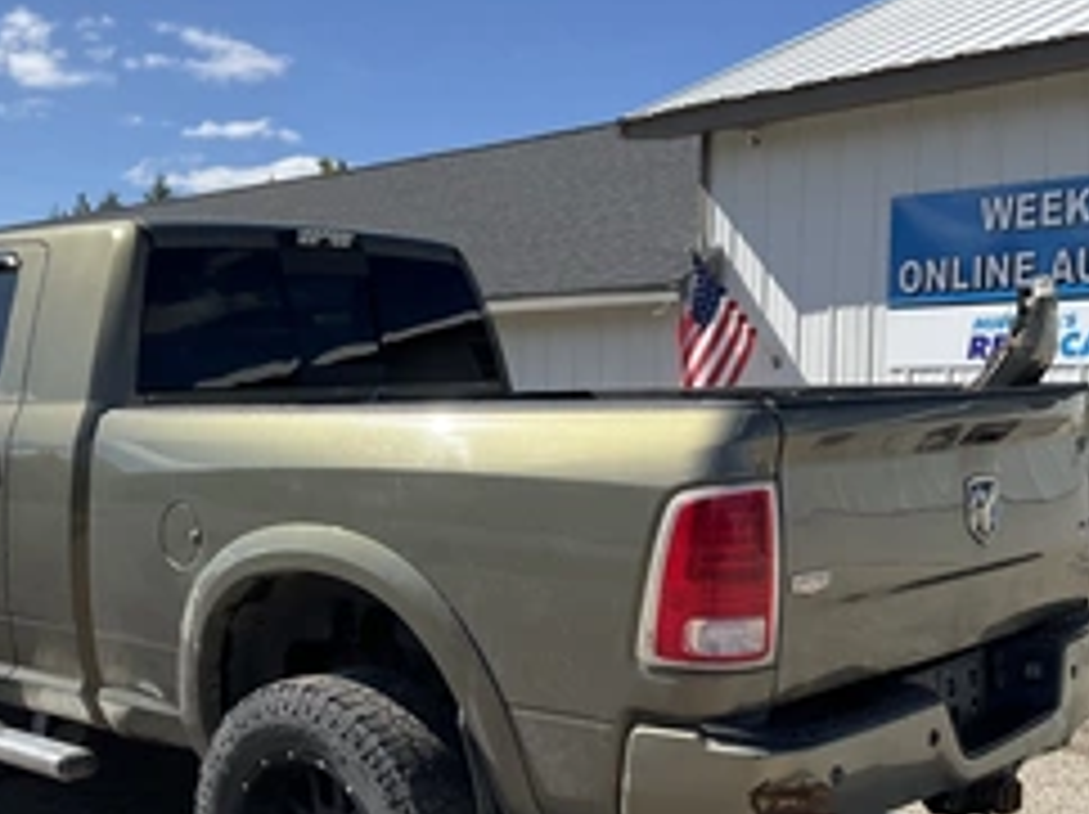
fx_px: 1509
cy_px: 499
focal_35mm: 48
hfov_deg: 39.5
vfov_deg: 30.1
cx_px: 414
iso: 25
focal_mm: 3
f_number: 1.8
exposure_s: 1/1730
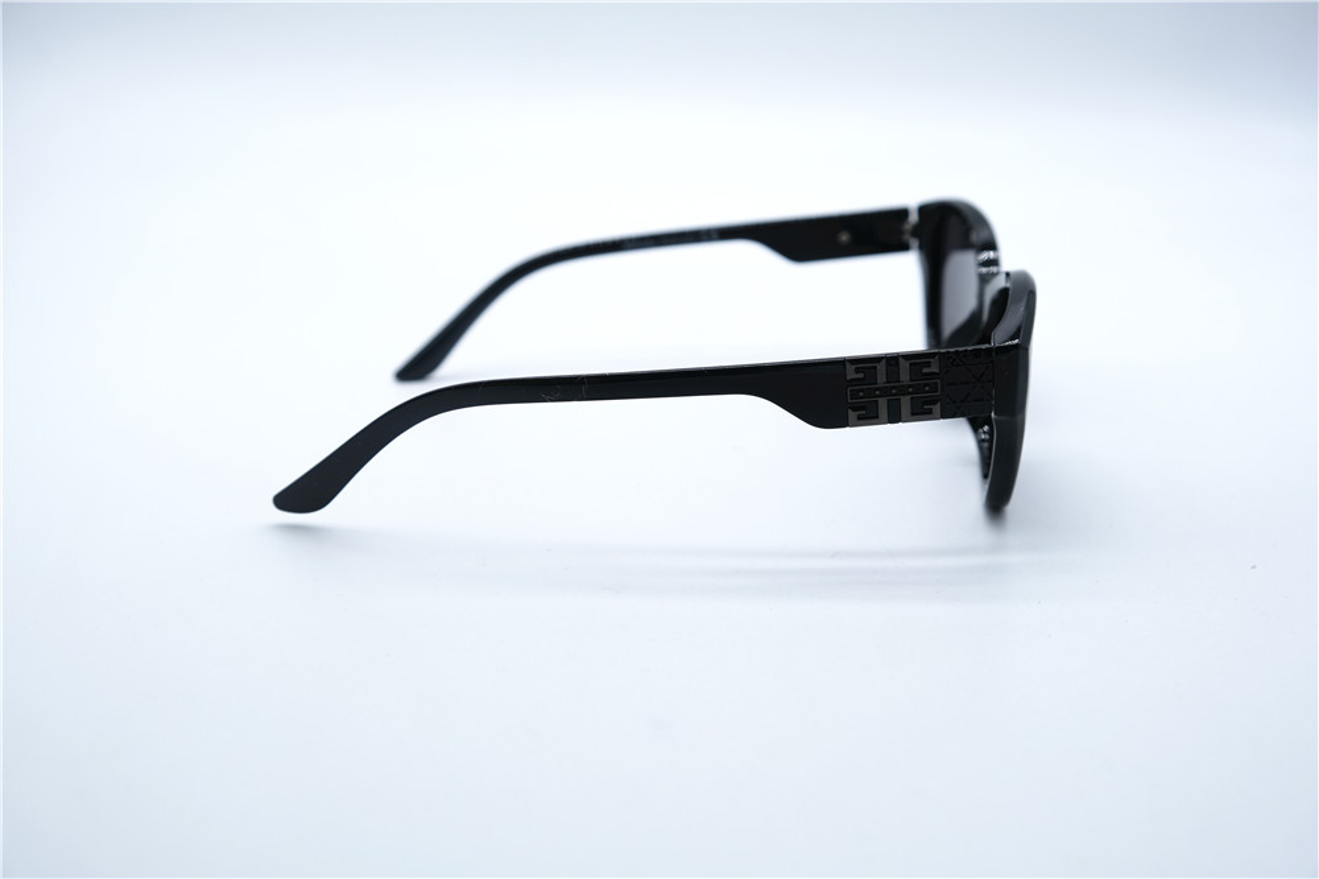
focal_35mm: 42
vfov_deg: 31.9
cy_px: 440
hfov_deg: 46.4
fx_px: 1538
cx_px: 660
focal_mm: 27.7
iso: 160
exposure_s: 1/250
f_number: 5
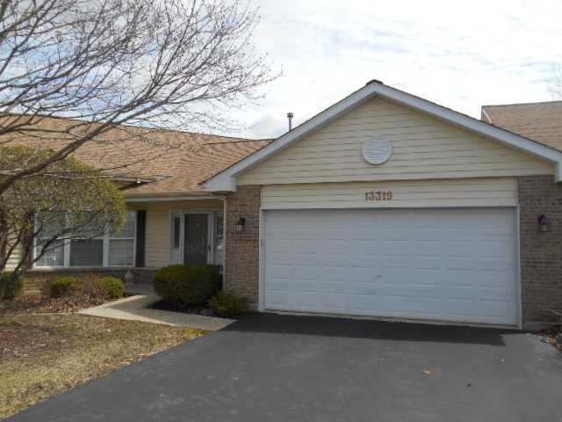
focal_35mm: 26
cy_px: 211
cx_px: 281
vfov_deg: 53.1
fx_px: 422
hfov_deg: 67.3
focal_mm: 4.7
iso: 80
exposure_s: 1/800
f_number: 3.4
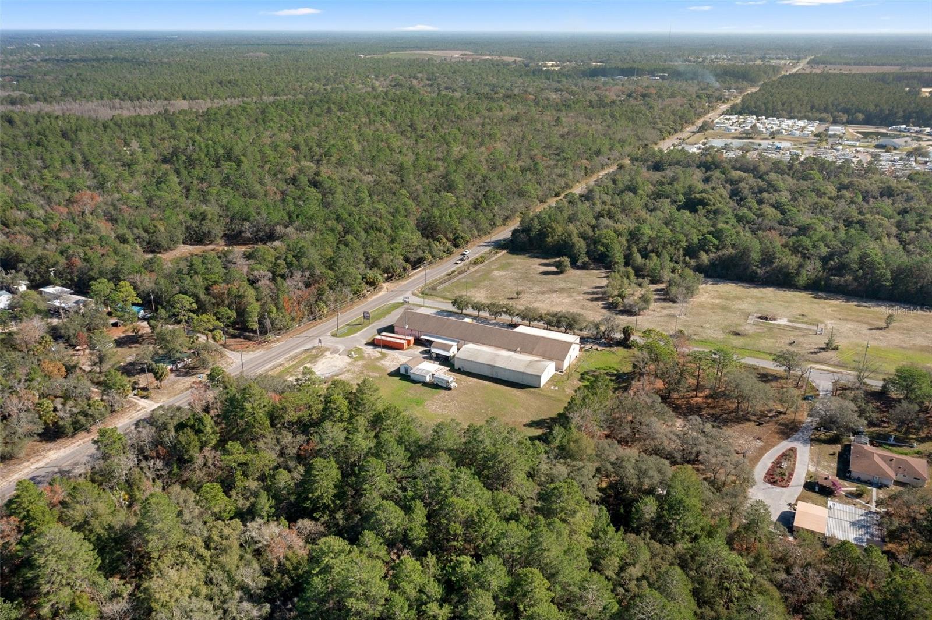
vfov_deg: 46.4
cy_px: 310
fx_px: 724
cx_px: 466
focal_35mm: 28
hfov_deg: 65.5
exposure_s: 1/500
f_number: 5.6
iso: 100
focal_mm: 10.26
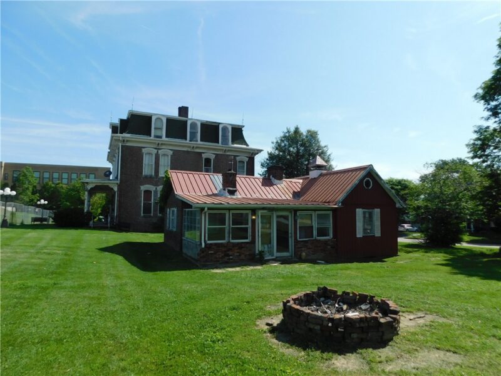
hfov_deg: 73.9
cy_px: 188
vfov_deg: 58.9
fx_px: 333
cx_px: 250
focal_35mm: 23
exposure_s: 1/500
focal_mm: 4
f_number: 6
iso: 125
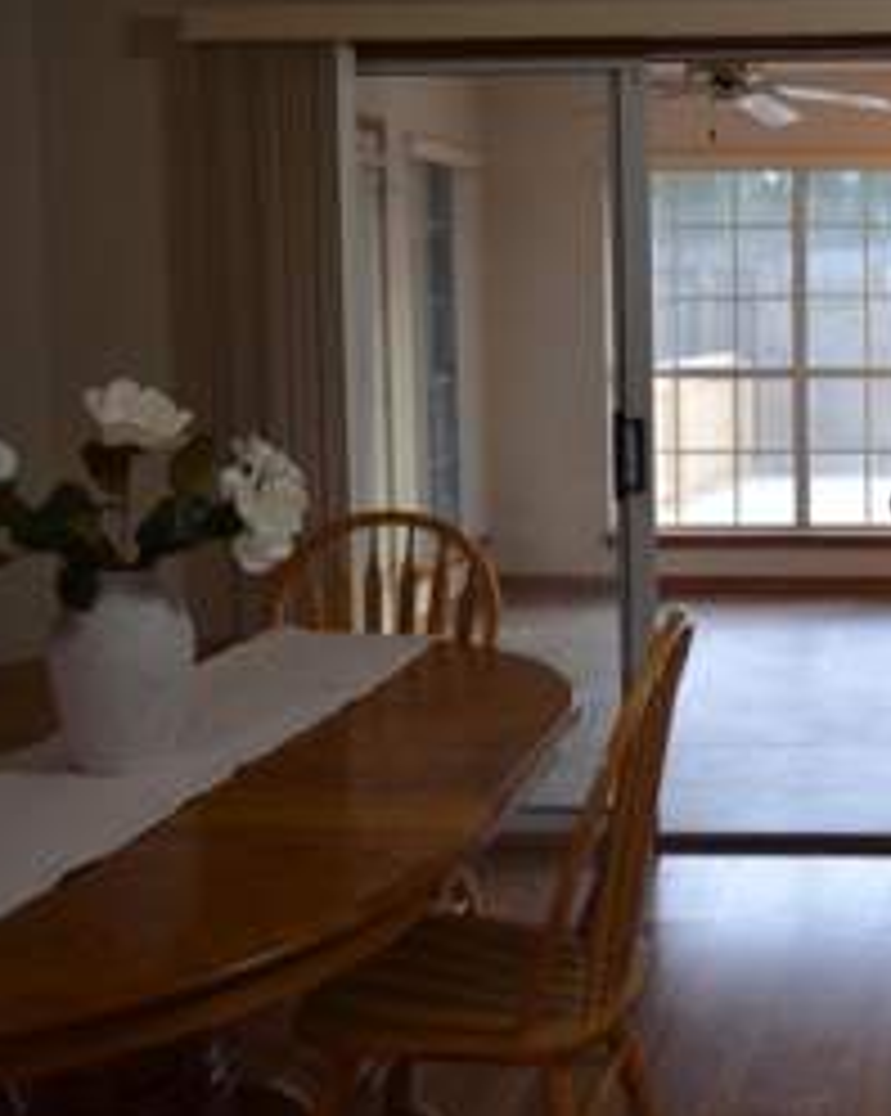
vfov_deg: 37.8
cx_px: 932
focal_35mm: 49
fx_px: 1617
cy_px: 412
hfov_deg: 28.5
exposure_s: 1/60
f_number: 4
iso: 720
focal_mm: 18
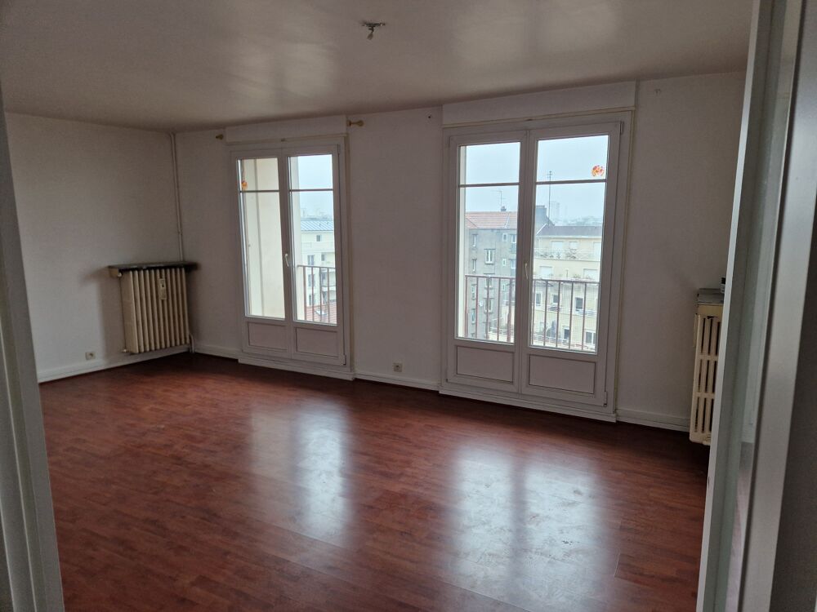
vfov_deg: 58.9
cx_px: 408
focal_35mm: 23
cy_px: 306
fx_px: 543
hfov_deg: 73.9
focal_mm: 5.4
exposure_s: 1/180
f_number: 1.8
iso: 160
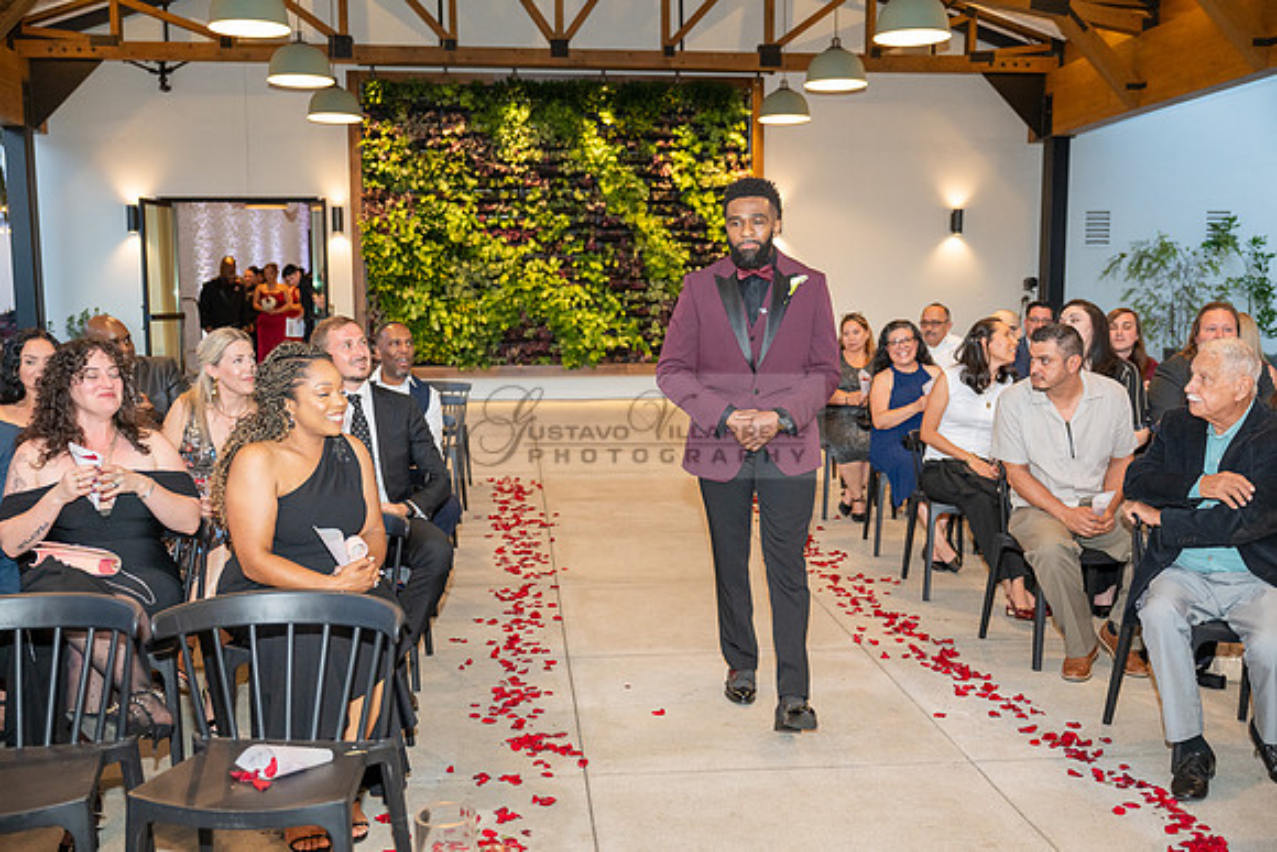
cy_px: 426
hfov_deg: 54.4
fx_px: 1242
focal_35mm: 35
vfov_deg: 37.9
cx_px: 638
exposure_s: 1/200
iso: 1000
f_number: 2.8
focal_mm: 35
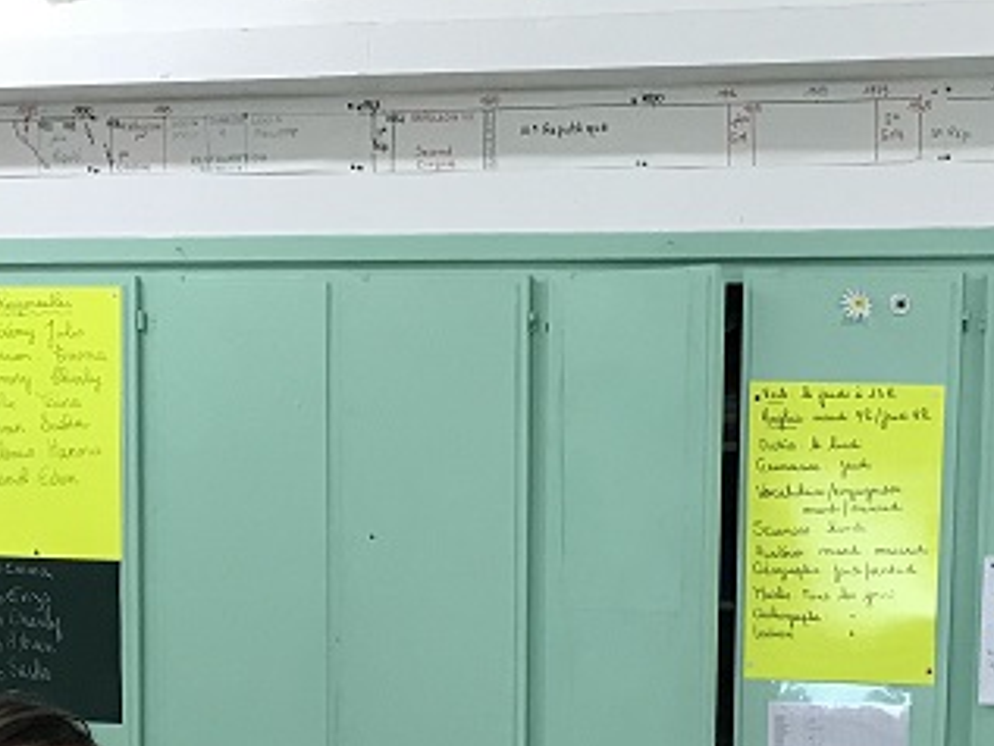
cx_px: 850
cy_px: 937
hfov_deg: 21.6
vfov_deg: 15.9
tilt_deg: -6.4
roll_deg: -1.3
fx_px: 2557
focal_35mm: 89
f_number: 1.8
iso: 40
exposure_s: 1/20
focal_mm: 3.99
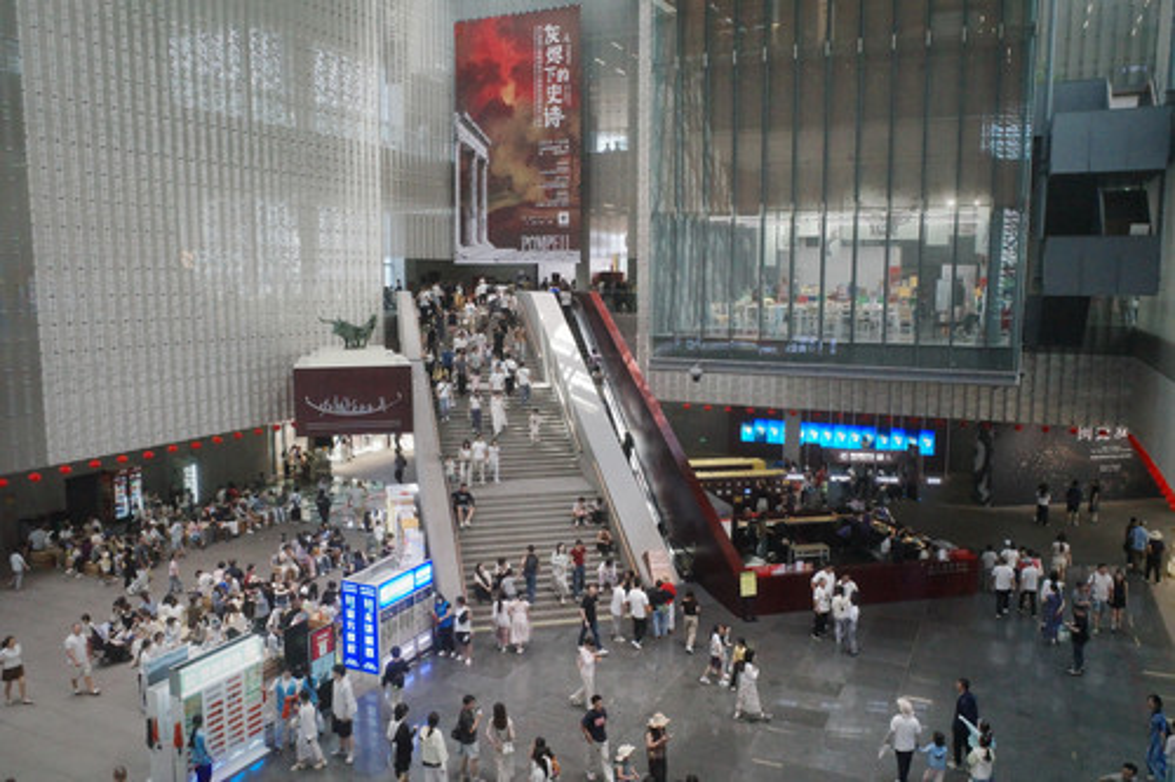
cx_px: 588
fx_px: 914
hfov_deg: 65.5
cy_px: 391
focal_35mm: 28
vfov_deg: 46.4
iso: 6400
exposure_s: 1/250
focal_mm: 18.3
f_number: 5.6
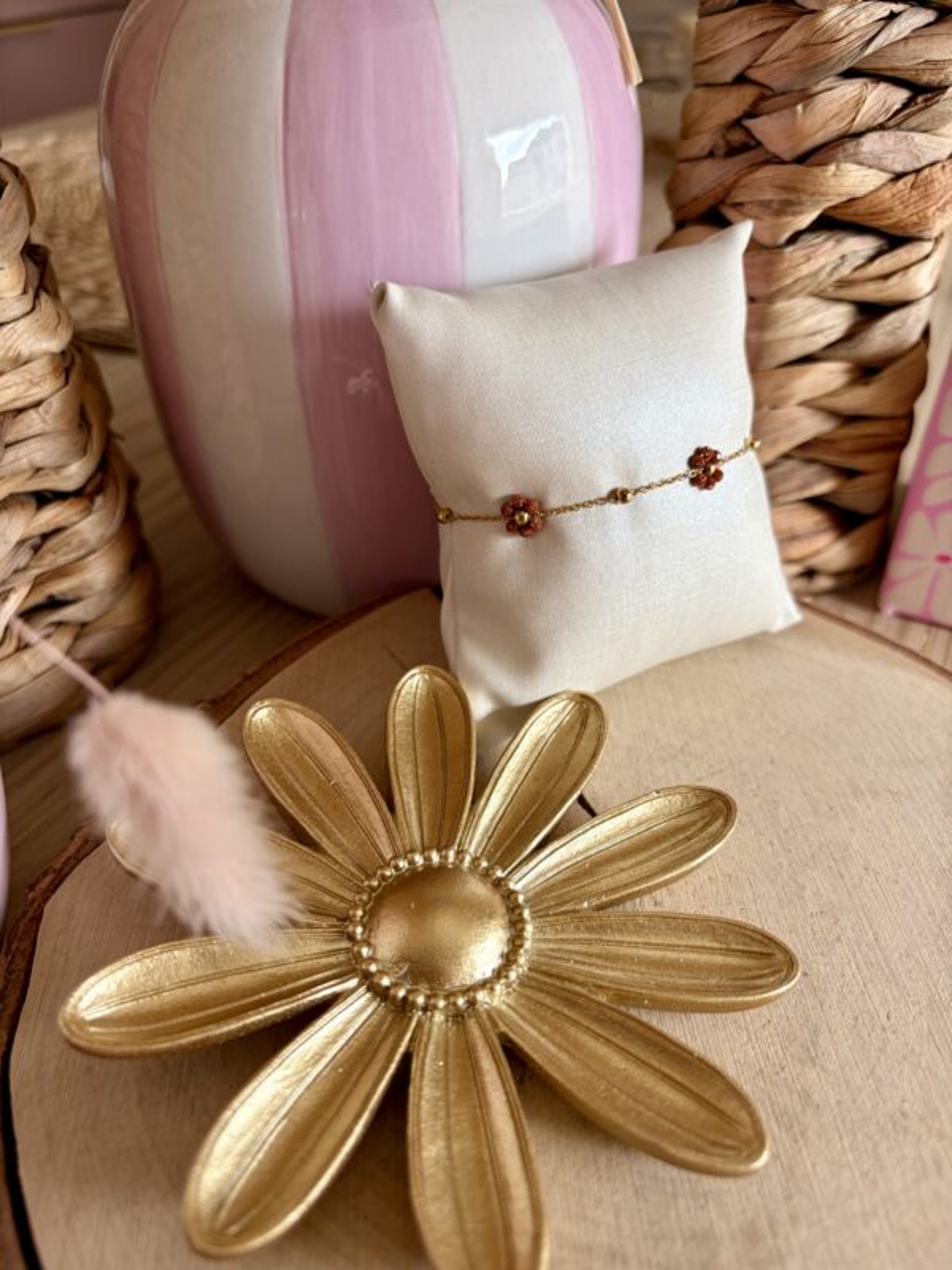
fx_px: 953
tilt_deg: -37.3
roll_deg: -0.2
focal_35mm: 26
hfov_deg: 53.1
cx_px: 476
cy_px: 635
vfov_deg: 67.3
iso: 32
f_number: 1.6
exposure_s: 1/149
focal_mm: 5.96
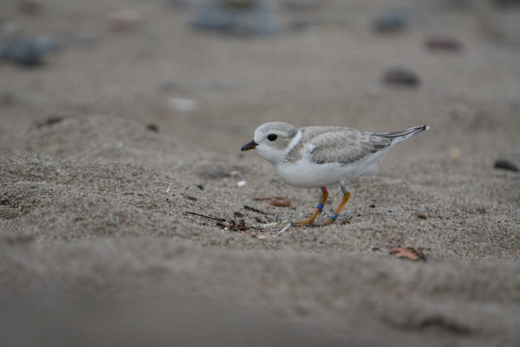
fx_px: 13001
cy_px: 174
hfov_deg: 2.3
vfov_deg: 1.5
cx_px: 260
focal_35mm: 900
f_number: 6.3
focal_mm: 600
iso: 640
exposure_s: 1/1600
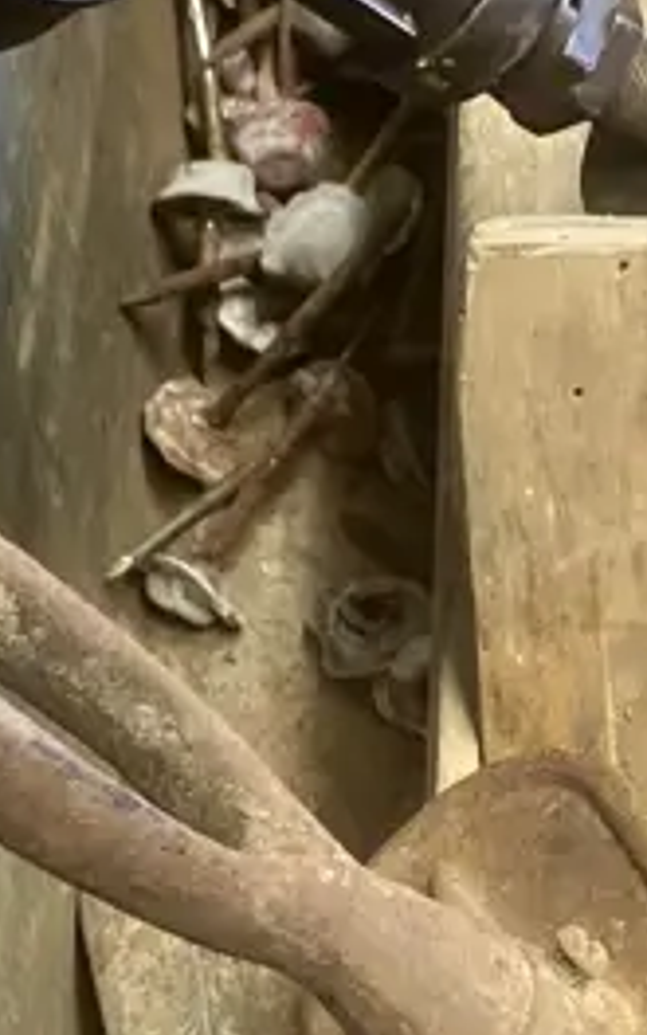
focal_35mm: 115
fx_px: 3244
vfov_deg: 17.9
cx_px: 522
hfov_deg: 11.3
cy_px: 870
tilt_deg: -59.1
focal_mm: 3.99
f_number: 1.8
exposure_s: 1/50
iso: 200
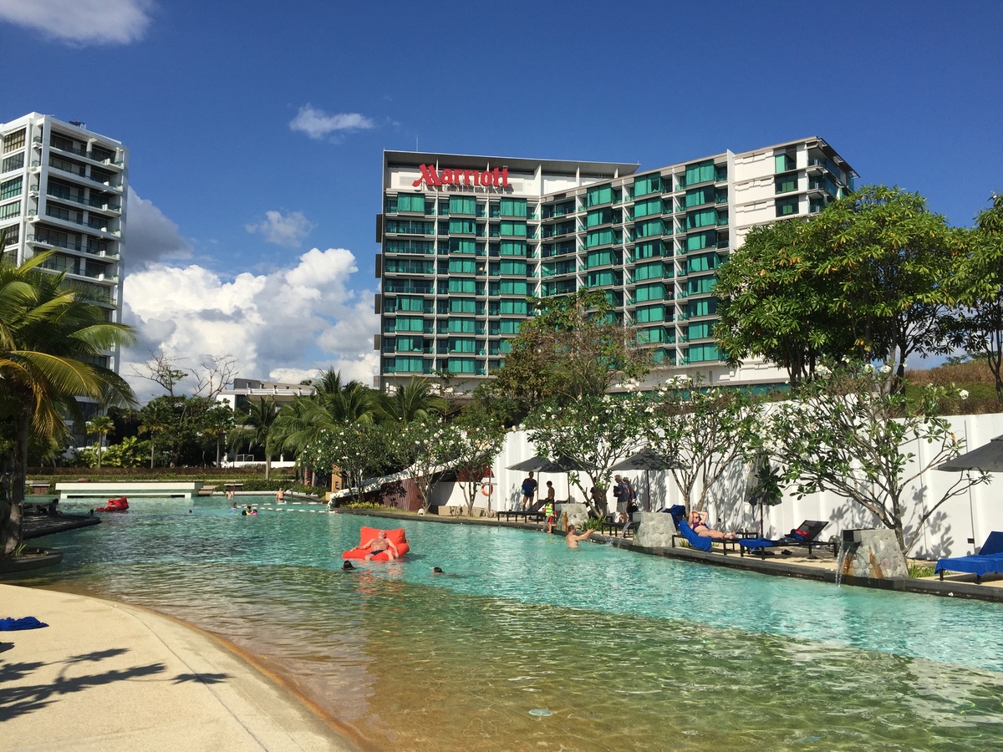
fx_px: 840
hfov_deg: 61.7
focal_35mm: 29
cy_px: 376
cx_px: 502
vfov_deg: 48.2
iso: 32
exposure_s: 1/3968
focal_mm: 4.15
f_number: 2.2
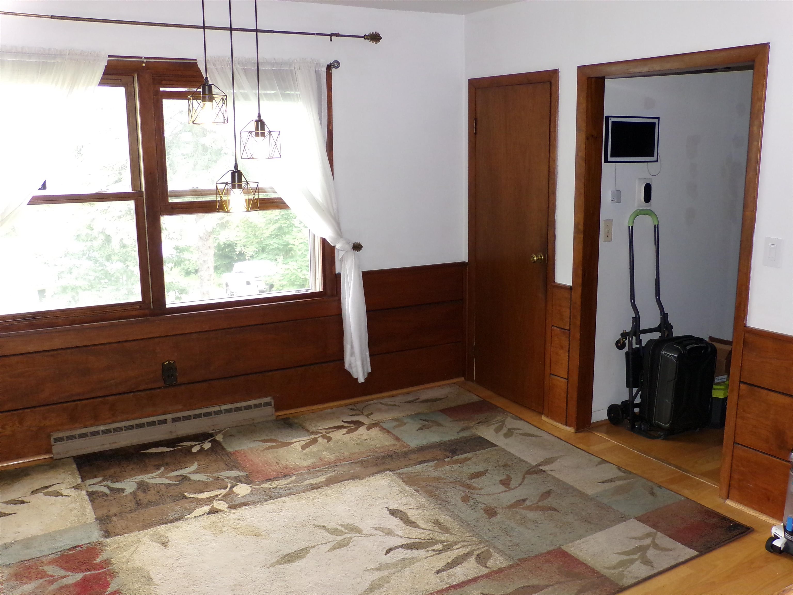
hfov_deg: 55.4
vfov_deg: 42.9
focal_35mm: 33
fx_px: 756
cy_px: 298
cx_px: 396
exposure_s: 1/70
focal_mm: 5.9
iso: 200
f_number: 3.4
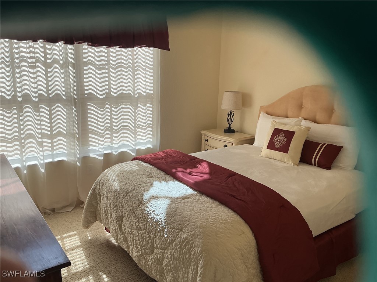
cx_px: 188
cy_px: 141
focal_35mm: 29
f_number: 1.8
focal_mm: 3
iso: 25
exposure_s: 1/415
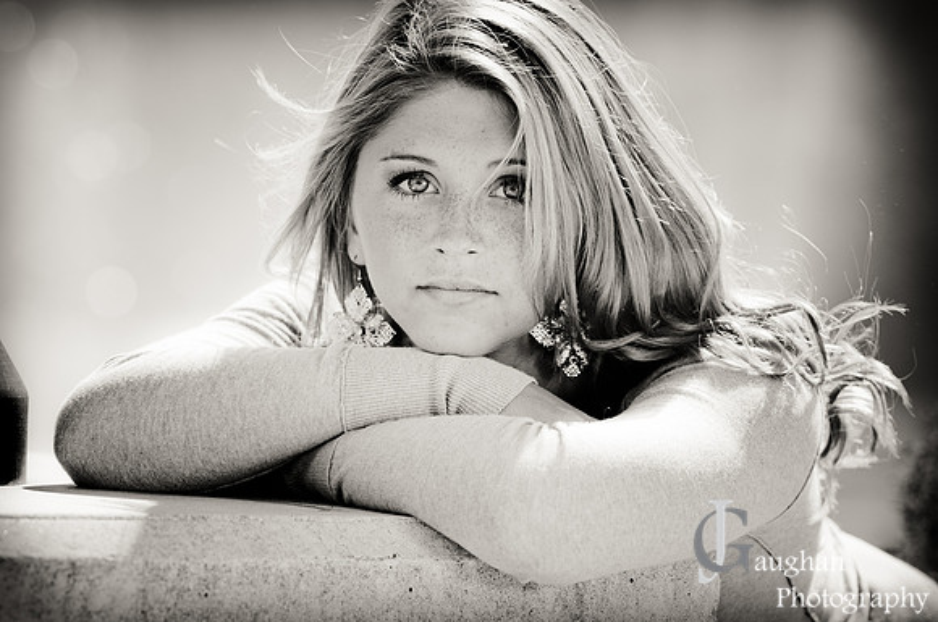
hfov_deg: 7.6
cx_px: 469
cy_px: 311
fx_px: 7025
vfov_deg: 5.1
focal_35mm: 270
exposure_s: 1/800
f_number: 4
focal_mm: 180
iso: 250
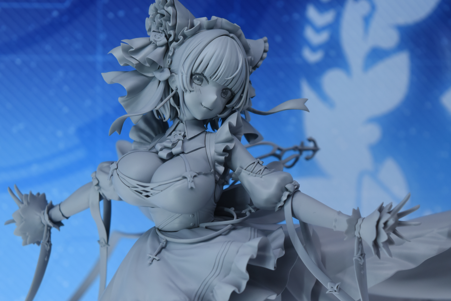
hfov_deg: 24.6
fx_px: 1033
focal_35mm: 82
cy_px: 150
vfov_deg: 16.6
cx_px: 226
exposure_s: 1/200
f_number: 8
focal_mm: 55
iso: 640
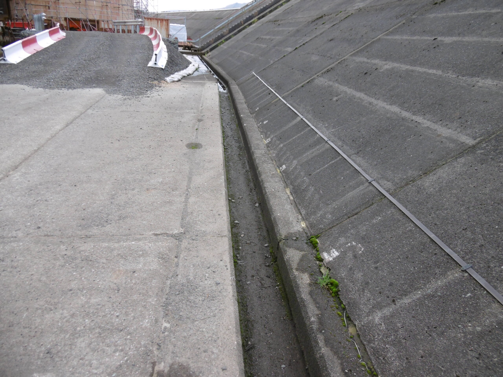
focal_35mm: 28
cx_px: 252
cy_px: 188
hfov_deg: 63.4
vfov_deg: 49.7
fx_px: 407
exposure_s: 1/200
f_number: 3.3
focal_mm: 5
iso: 100
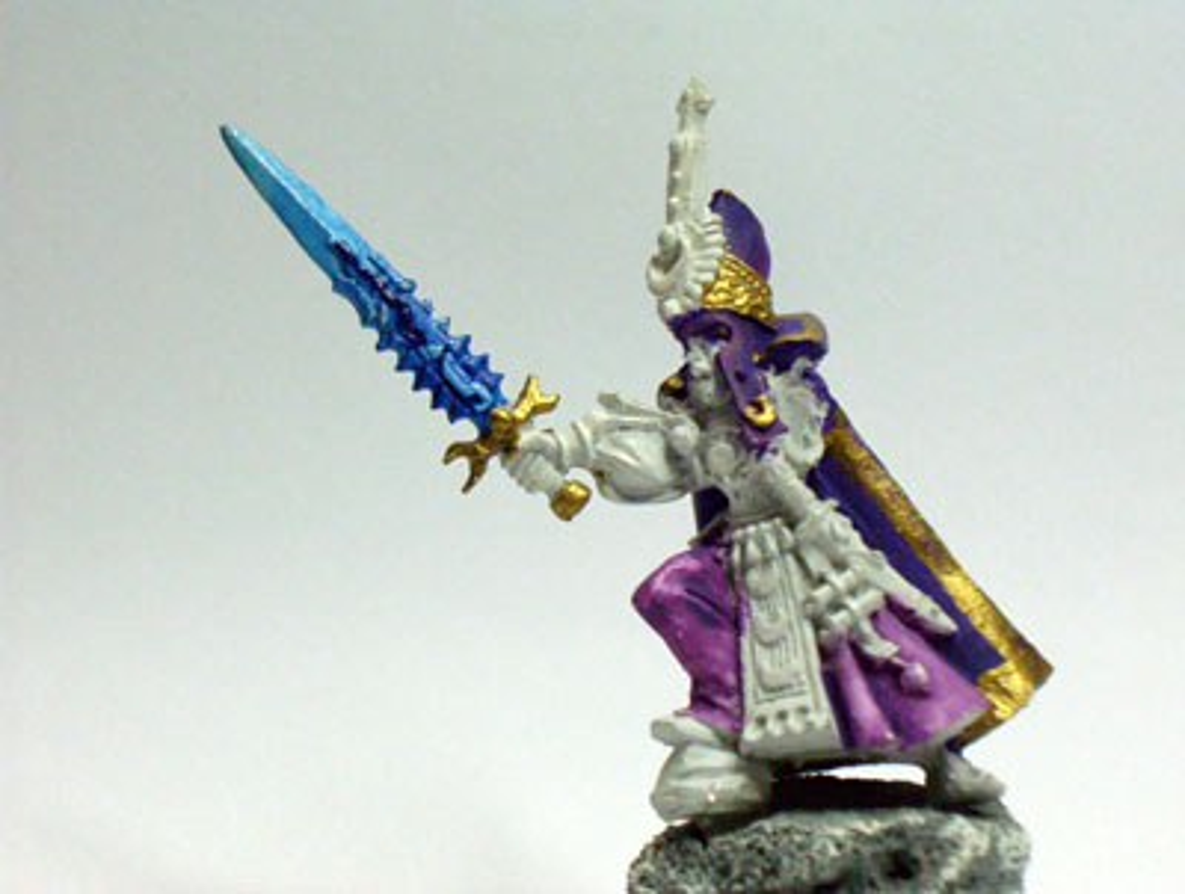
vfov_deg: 19.0
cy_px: 447
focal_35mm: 78
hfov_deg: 25.0
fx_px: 2677
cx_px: 592
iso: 200
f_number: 3.94
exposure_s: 1/58.9
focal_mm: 12.09
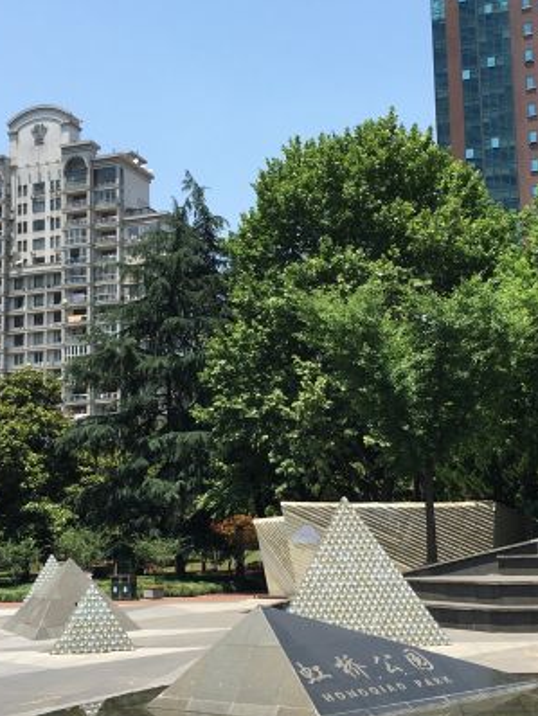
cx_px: 303
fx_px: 1056
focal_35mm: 51
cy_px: 396
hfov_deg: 28.6
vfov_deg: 37.4
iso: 25
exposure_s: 1/1054
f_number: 2.2
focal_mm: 4.15
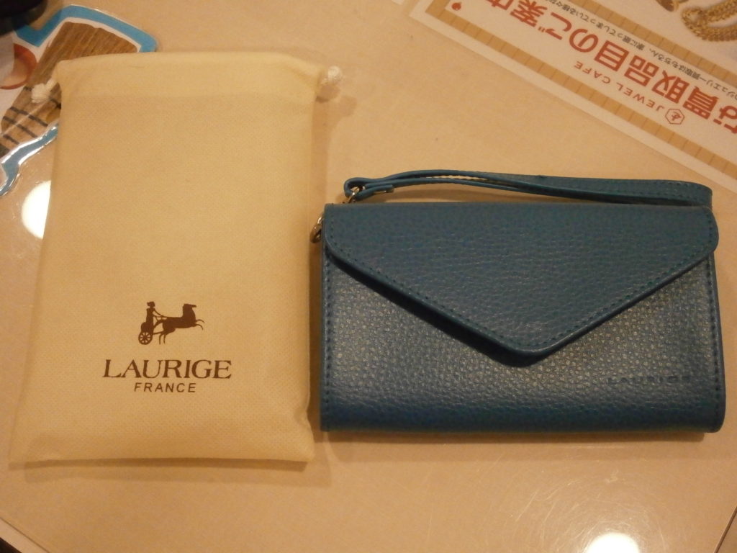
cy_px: 276
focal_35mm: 47
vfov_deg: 30.9
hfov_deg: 40.4
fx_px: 1001
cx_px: 368
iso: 800
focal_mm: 8.3
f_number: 3.4
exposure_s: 1/200
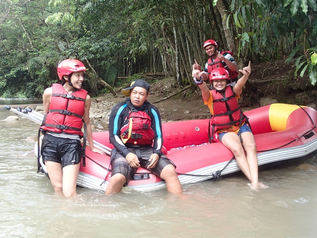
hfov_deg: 49.0
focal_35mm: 38
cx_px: 158
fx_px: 348
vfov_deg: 37.7
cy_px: 119
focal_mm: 6.86
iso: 100
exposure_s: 1/100
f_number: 3.5
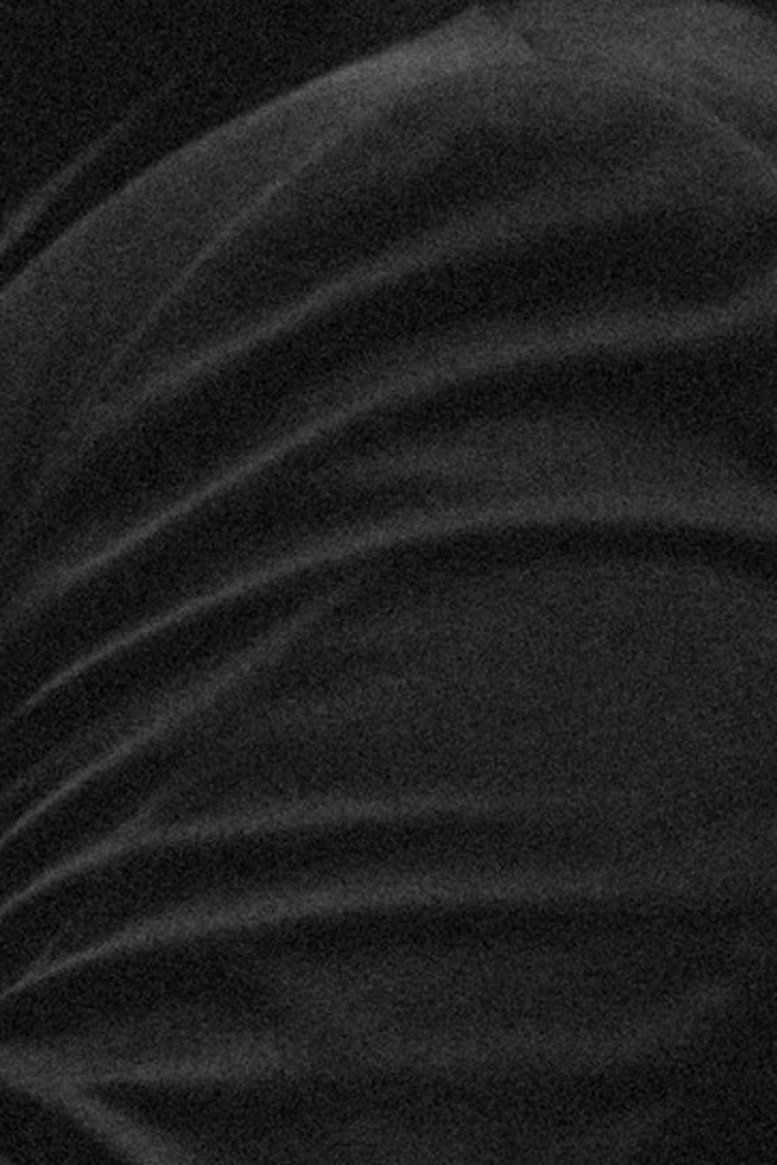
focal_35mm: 353
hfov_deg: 3.9
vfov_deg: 5.8
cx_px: 644
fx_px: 11420
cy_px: 1229
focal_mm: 50
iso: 50
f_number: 2.8
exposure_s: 1/200
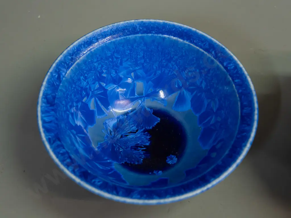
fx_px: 555
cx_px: 146
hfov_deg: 29.4
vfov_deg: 22.3
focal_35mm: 66
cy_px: 109
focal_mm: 33
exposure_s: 1/160
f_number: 5.6
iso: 3200
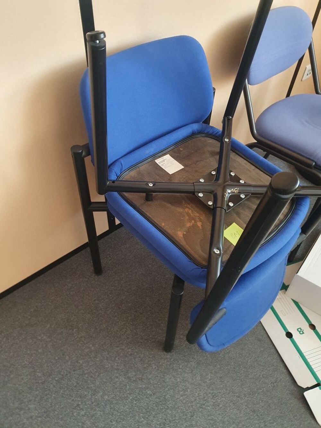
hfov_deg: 53.1
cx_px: 160
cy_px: 214
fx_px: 321
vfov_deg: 67.3
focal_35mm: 26
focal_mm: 4.32
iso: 200
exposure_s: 1/50
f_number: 1.5
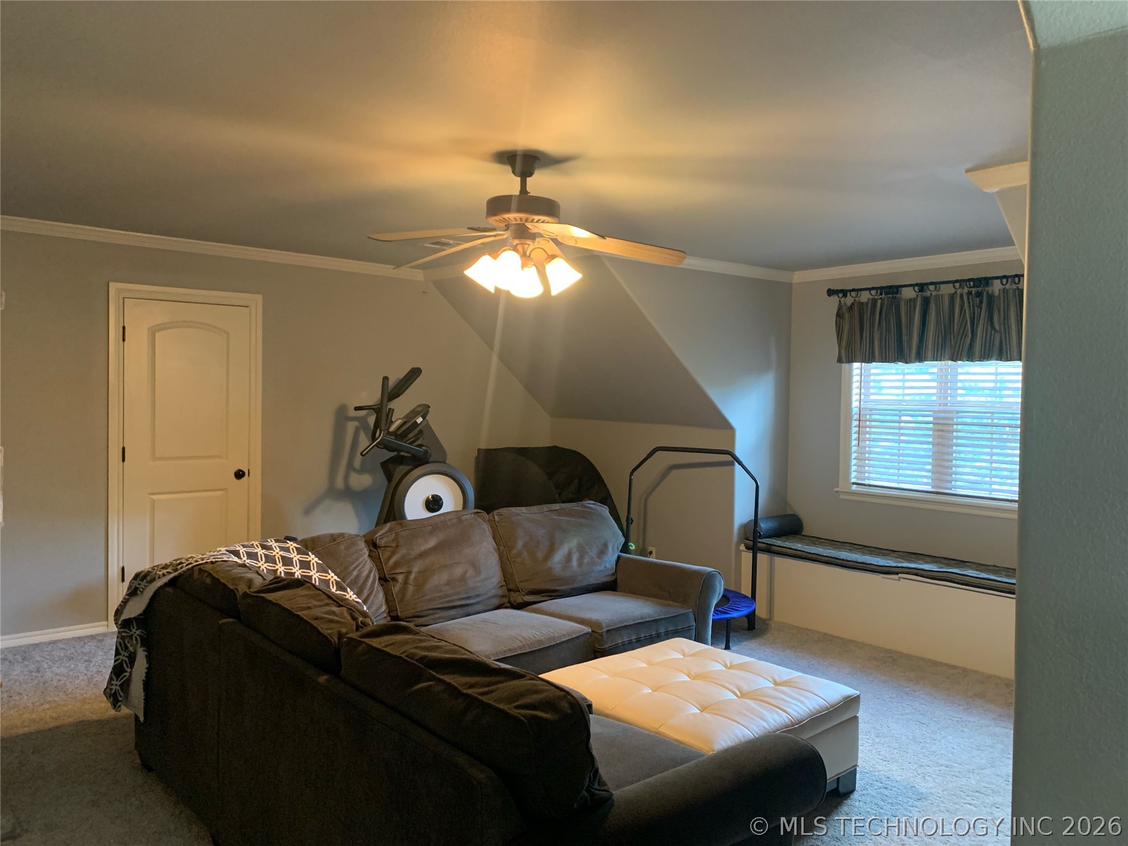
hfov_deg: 67.3
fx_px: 847
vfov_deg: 53.1
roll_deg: -1.2
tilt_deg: -0.9
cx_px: 564
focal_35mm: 26
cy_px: 423
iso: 320
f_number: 1.8
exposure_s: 1/40
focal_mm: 4.25
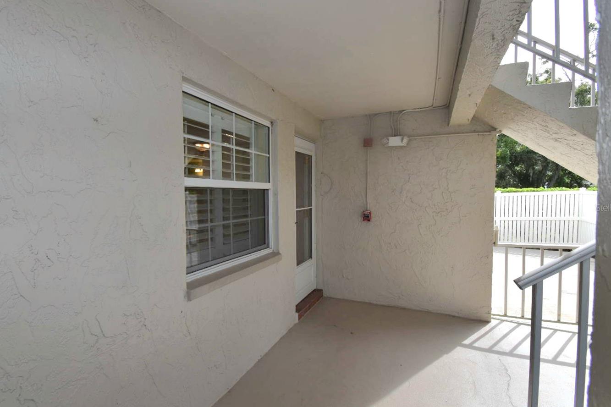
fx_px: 305
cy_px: 207
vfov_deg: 67.4
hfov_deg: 89.7
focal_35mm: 18
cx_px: 271
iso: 200
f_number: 8
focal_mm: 10
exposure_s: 1/250
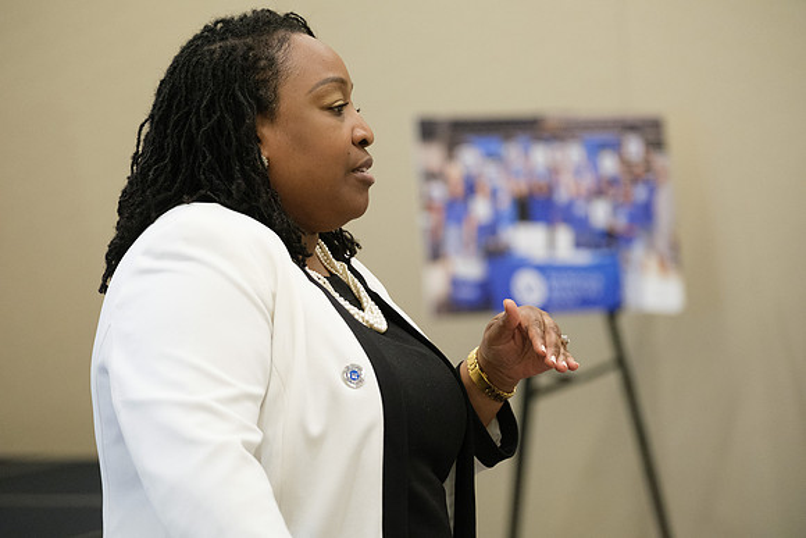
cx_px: 403
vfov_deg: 10.1
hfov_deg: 15.1
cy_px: 269
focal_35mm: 136
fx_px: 3045
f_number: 2.8
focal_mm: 90.6
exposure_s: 1/160
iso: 3200
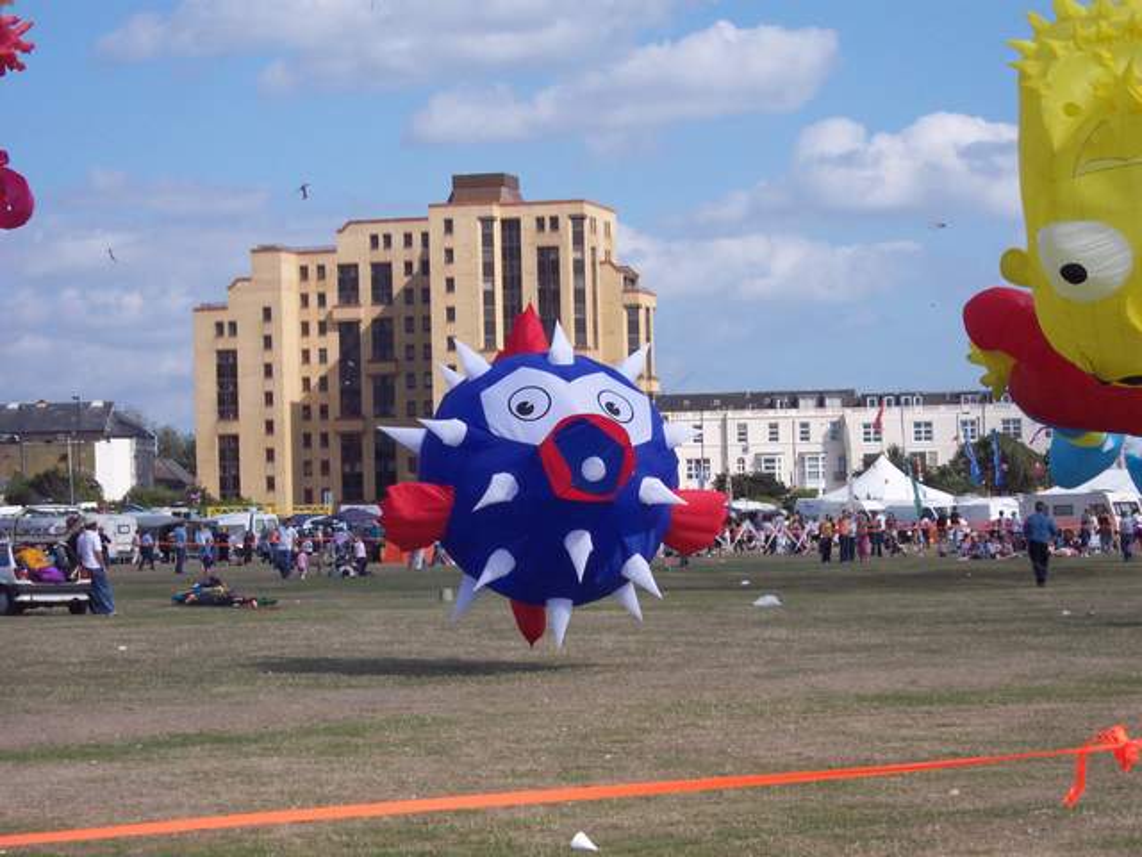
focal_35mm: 114
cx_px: 571
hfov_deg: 17.3
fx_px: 3761
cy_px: 428
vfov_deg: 13.0
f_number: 8
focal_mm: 24
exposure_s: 1/350
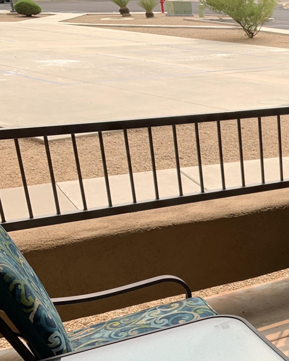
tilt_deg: -22.7
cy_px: 276
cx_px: 397
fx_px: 620
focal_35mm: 58
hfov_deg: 22.8
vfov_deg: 31.8
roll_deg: -1.6
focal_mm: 4.25
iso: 25
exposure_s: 1/765
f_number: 1.8
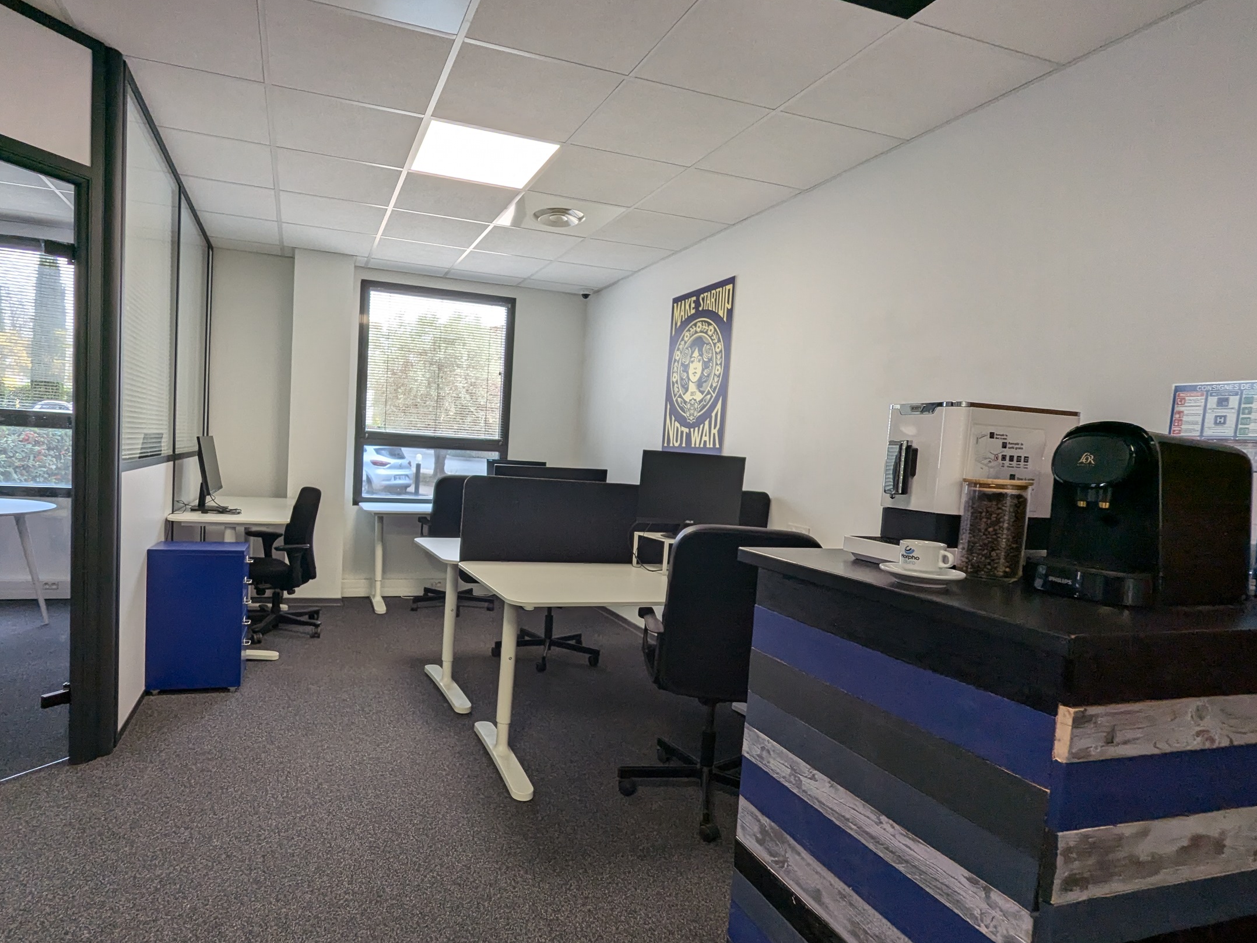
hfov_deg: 83.9
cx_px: 522
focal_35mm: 19
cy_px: 499
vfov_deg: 68.6
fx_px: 690
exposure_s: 1/100
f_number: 2.2
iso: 89
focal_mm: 2.35
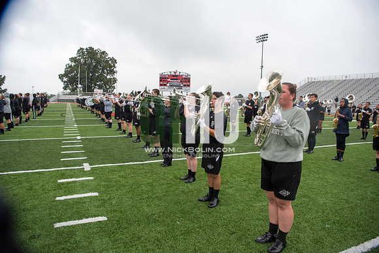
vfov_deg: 53.2
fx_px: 253
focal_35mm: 24
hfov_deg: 73.7
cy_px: 126
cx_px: 190
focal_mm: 24
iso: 400
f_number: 4
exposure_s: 1/800
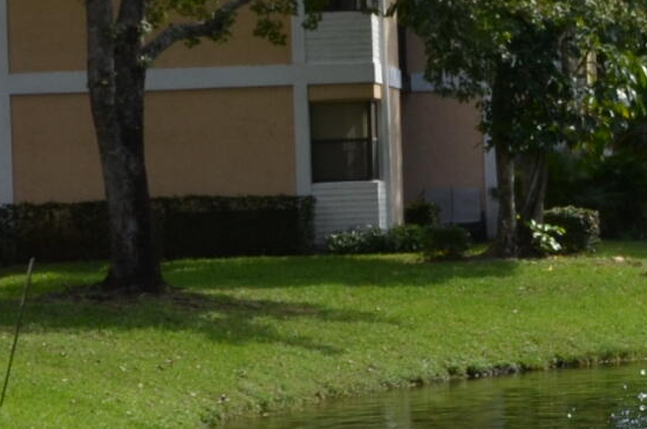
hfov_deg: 9.5
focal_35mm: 212
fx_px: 3803
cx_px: 938
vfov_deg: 6.5
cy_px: 193
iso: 200
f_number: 8
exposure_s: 1/250
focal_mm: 26
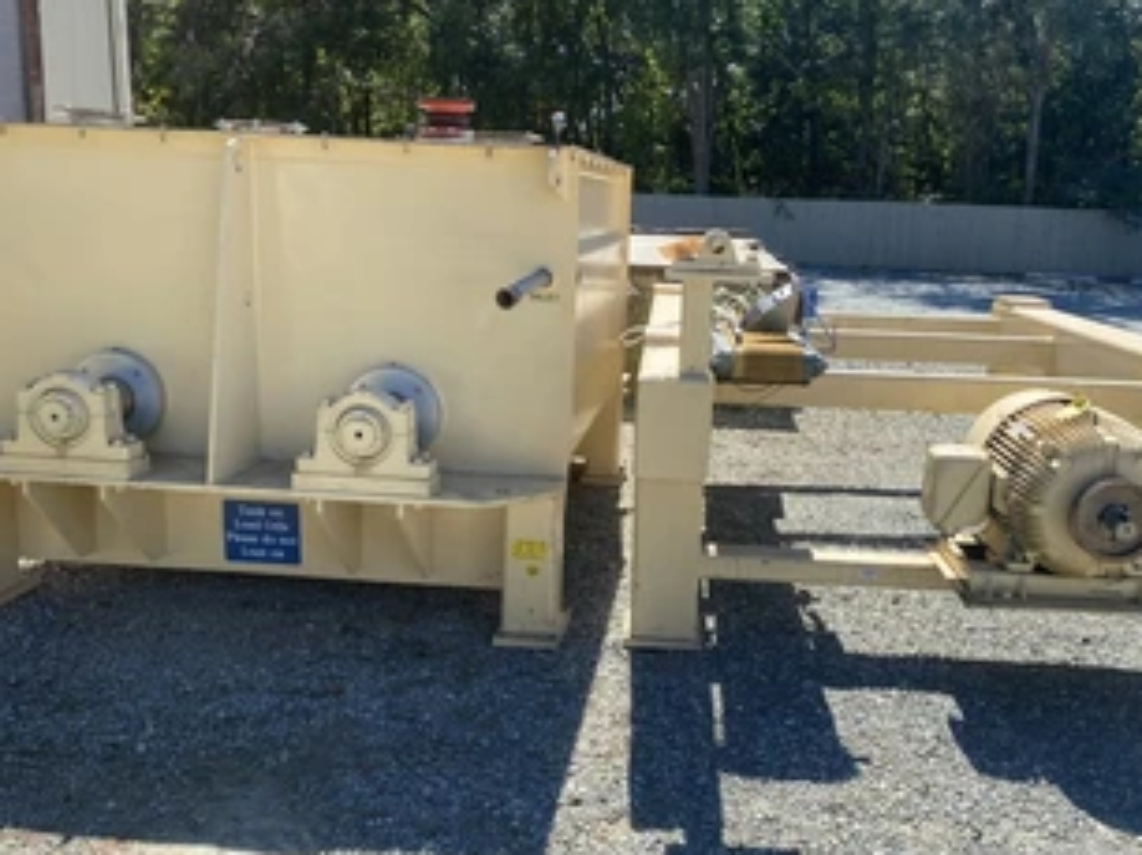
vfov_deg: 41.7
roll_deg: -2.5
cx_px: 653
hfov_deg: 53.8
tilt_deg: -13.1
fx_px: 1121
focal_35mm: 34
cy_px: 467
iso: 32
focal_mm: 4.25
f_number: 1.8
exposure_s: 1/1346
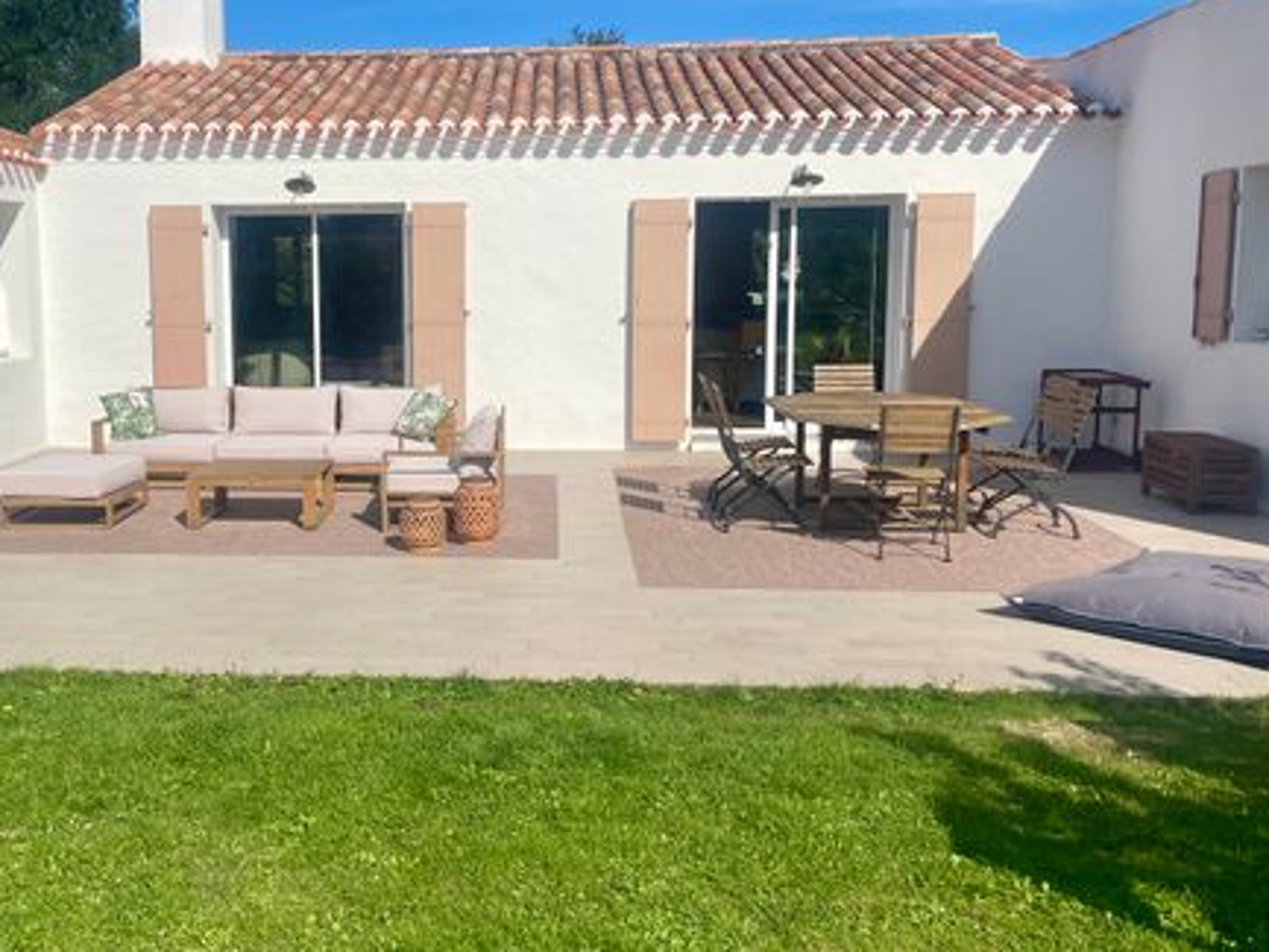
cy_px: 442
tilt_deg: -7.6
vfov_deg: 39.7
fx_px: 1320
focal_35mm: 36
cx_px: 425
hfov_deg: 50.4
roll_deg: +1.2
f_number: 1.6
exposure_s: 1/8403
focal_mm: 4.2
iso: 32
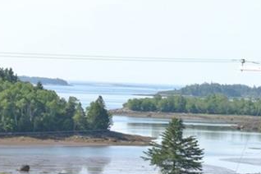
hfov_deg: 7.9
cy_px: 134
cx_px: 135
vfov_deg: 5.3
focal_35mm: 261
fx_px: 1892
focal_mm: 30
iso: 110
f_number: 5.6
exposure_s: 1/250
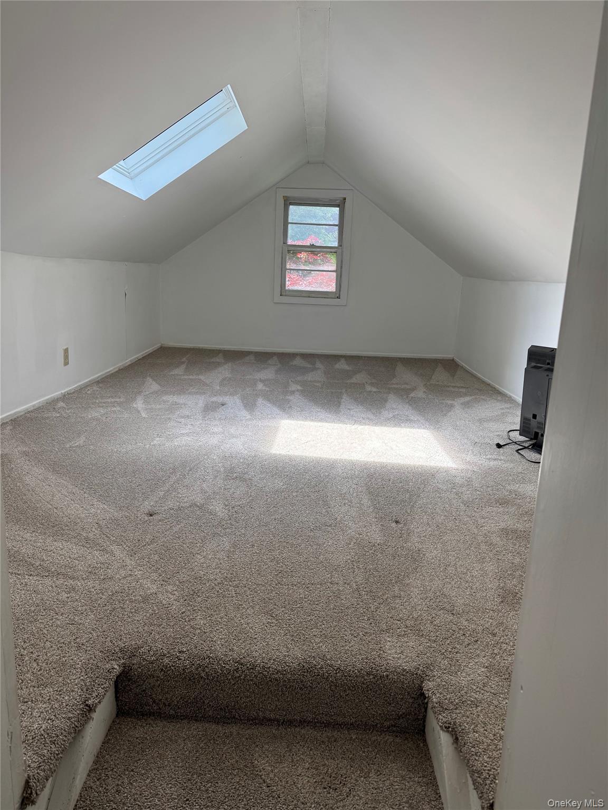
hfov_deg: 56.8
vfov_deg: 71.6
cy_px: 405
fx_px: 562
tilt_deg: -12.4
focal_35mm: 24
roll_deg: -1.1
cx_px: 304
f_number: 1.78
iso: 64
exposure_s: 1/142
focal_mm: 6.76
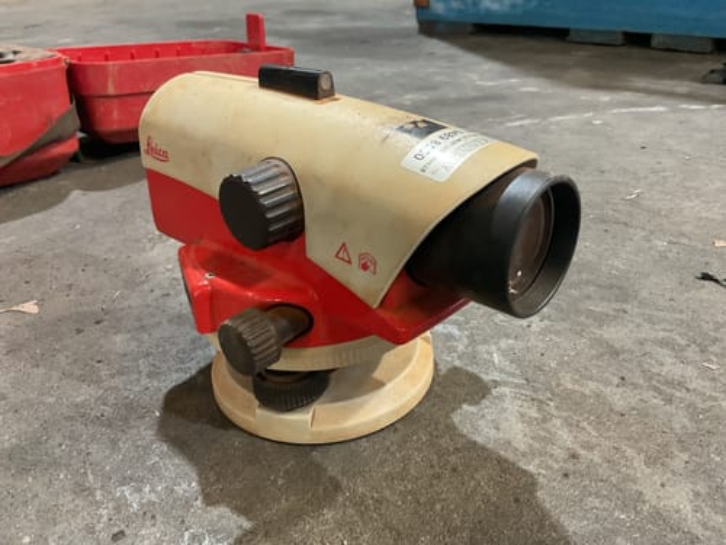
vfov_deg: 48.2
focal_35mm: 29
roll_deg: +1.8
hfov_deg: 61.7
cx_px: 363
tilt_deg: -28.9
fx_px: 608
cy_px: 272
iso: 160
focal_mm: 3
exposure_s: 1/50
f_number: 1.8
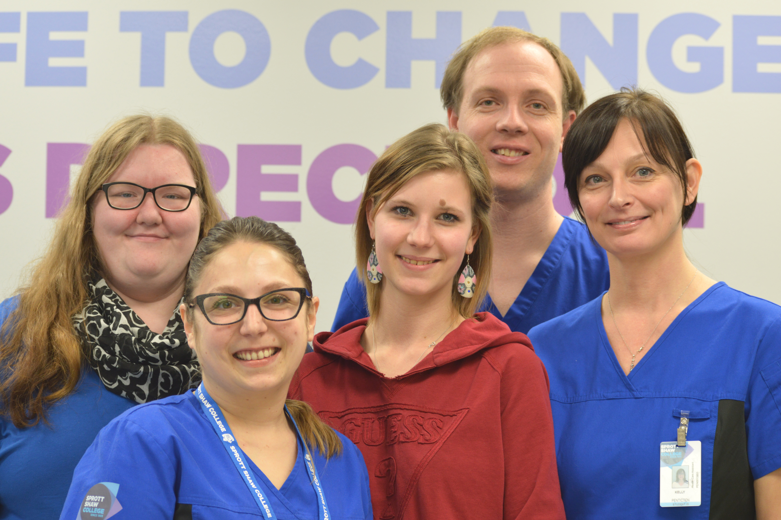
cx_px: 390
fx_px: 1788
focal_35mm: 82
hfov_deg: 24.6
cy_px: 260
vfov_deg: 16.5
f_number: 4
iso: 400
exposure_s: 1/30
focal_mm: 55
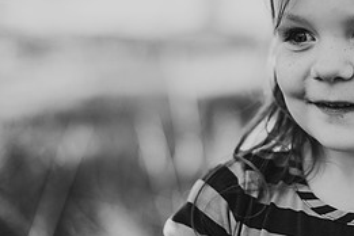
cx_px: 307
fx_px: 1091
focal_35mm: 111
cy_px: 40
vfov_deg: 12.3
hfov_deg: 18.2
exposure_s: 1/1250
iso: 200
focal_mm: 50
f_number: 2
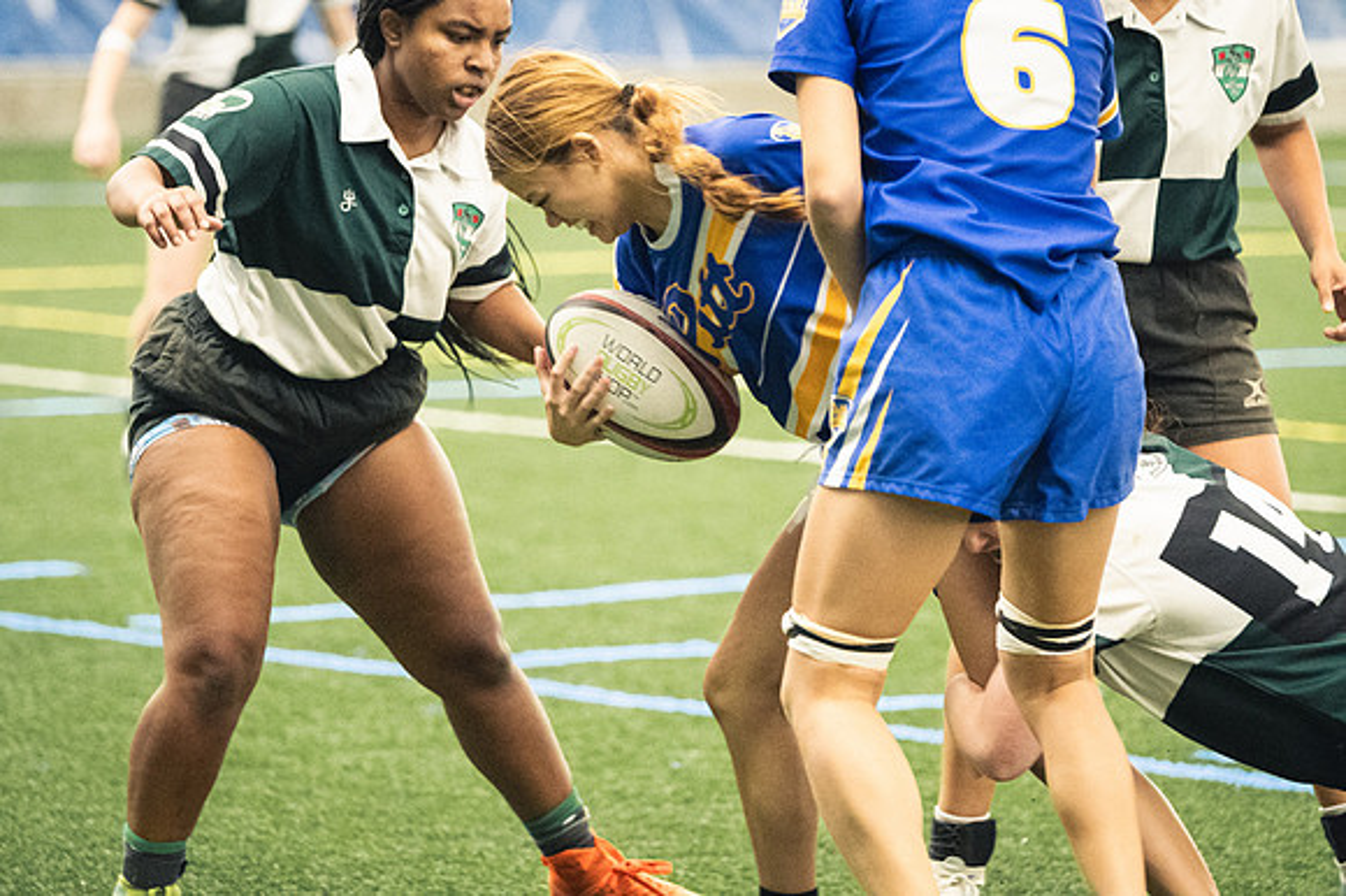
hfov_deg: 9.2
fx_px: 8407
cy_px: 448
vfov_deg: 6.1
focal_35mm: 225
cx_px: 673
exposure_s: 1/400
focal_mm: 150
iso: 12800
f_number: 2.8
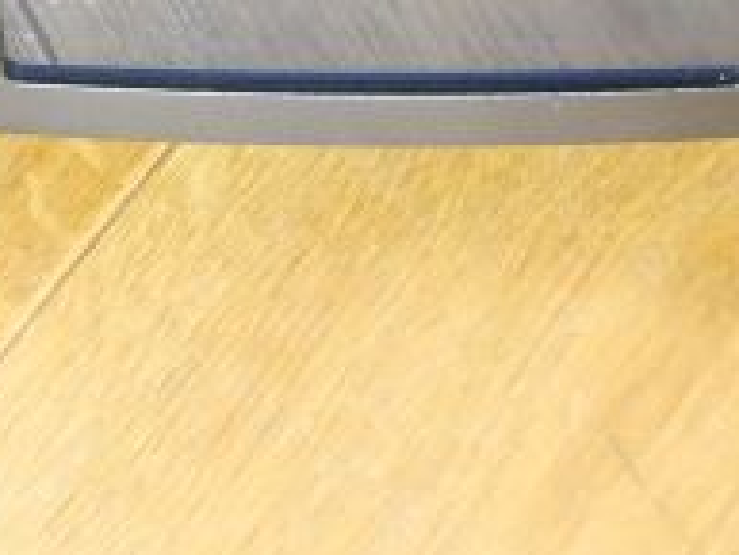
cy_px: -473
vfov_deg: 4.4
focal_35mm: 332
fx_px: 7092
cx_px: 375
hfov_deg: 6.0
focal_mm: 40
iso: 3200
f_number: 4.7
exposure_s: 1/50
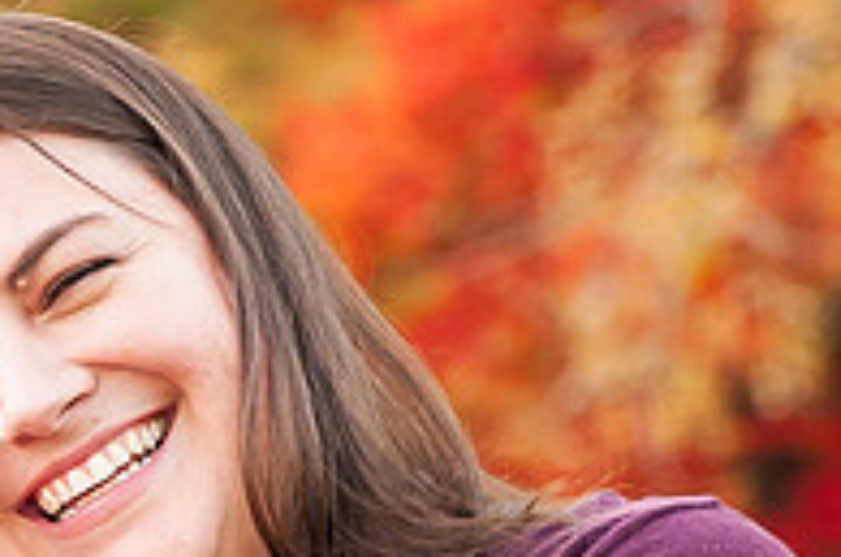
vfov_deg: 4.8
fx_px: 6595
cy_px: 531
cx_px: -648
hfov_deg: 7.1
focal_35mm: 283
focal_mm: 60
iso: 800
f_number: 3.5
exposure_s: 1/200
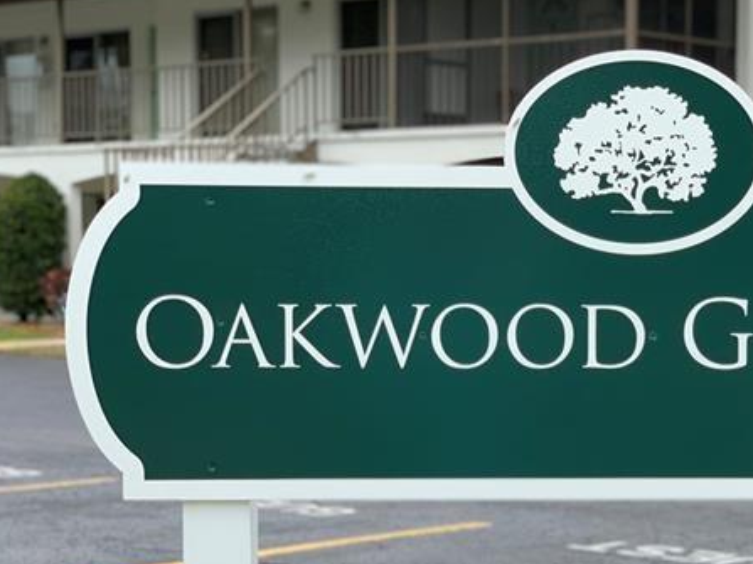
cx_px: 603
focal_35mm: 93
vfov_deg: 15.8
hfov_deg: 20.8
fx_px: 2022
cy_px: 407
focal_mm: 6
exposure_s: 1/224
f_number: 2.4
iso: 16
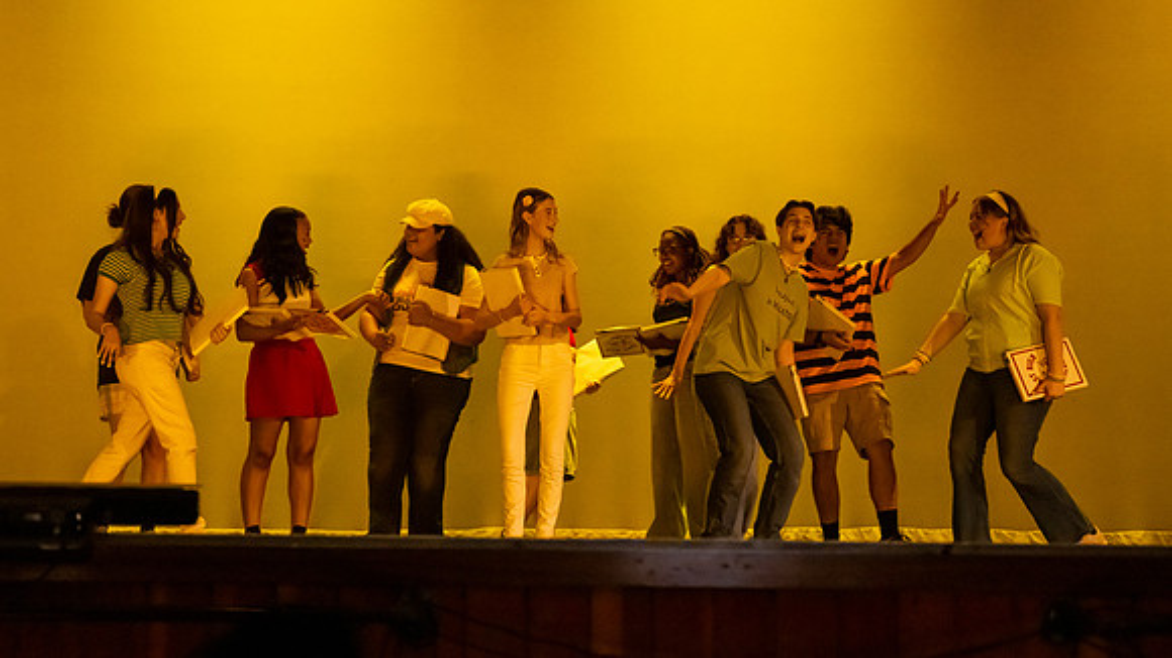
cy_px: 307
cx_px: 564
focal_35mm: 81
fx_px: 2524
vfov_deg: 14.9
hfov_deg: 26.1
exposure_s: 1/250
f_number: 2.8
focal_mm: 70
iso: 7200
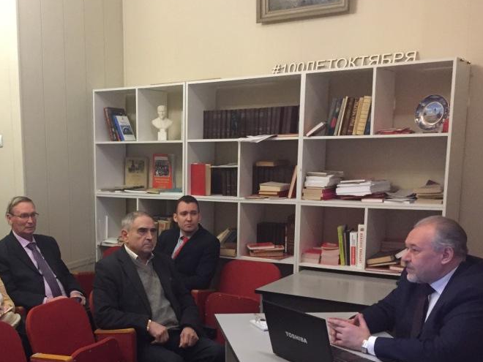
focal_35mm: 45
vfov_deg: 31.8
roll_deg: +1.3
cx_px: 115
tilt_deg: -10.0
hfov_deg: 40.8
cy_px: 259
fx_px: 628
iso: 400
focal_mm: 4.15
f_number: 2.2
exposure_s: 1/17
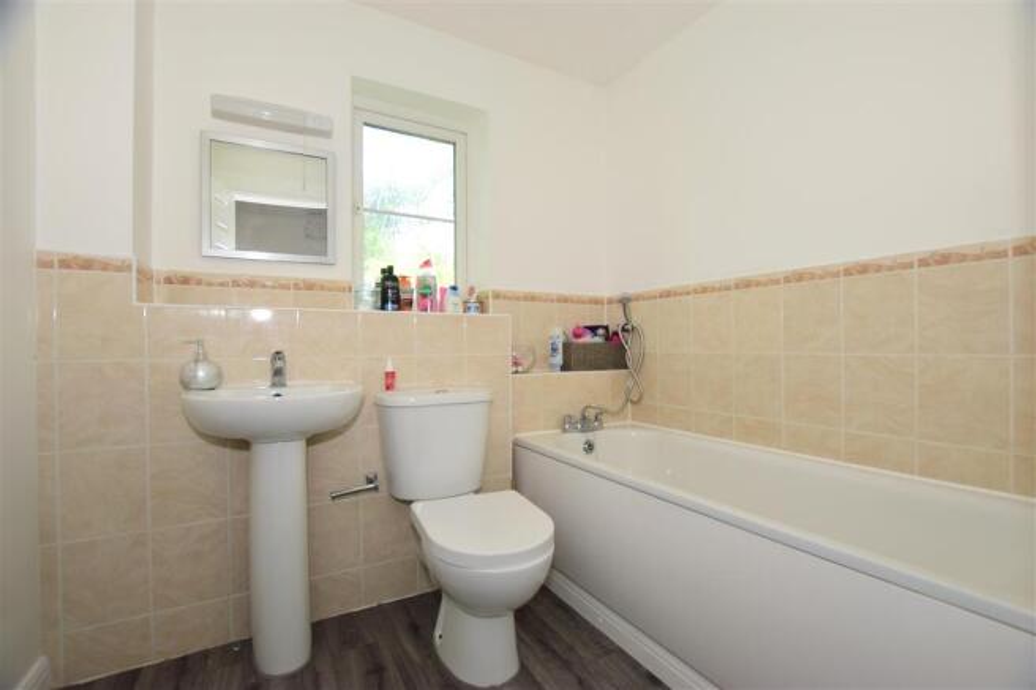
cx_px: 518
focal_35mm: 15
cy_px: 345
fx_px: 432
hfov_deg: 100.4
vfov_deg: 77.3
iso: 400
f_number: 5.6
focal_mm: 10
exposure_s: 1/50
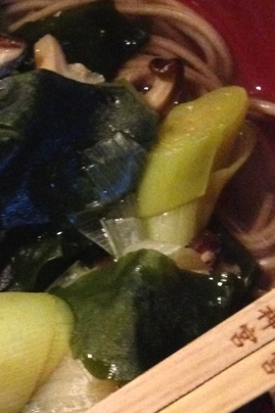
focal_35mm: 87
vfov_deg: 23.3
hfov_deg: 15.4
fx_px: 998
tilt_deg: -82.2
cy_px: 269
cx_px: 0
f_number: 2.4
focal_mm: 4.12
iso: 800
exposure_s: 1/15
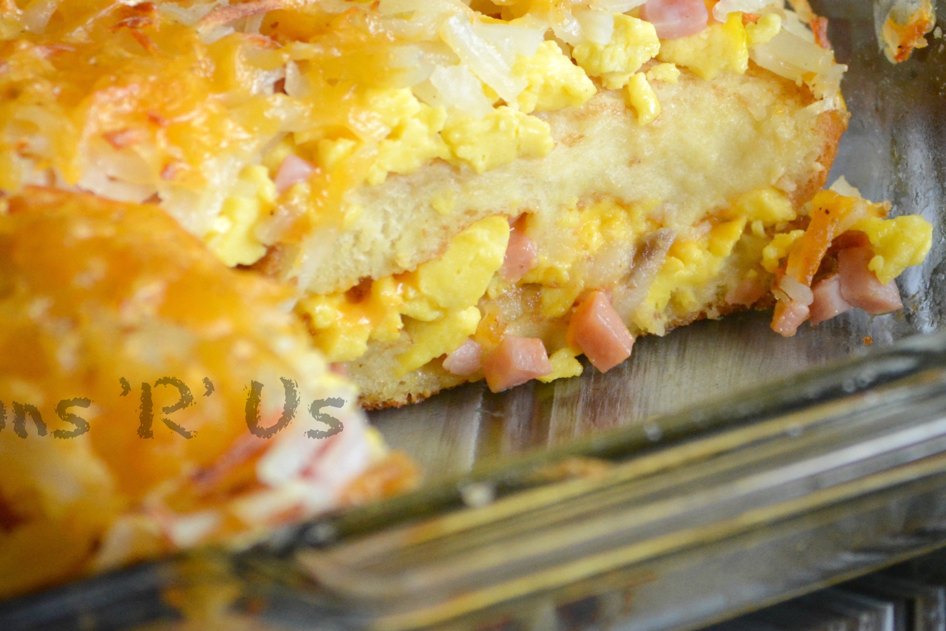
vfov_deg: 5.8
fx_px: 6201
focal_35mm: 236
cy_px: 138
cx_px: 648
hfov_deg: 8.7
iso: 1800
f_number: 5.6
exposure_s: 1/160
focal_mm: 90
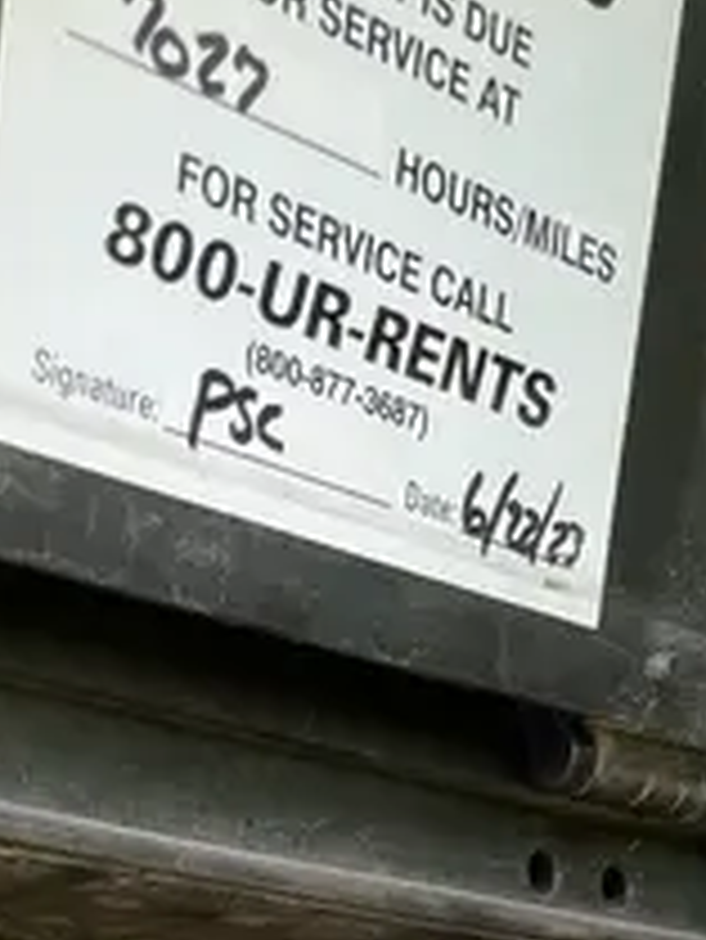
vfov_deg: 18.7
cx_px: 153
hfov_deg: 16.2
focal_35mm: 91
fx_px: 2472
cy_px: 1459
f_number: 1.6
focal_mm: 4.2
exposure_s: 1/285
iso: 40
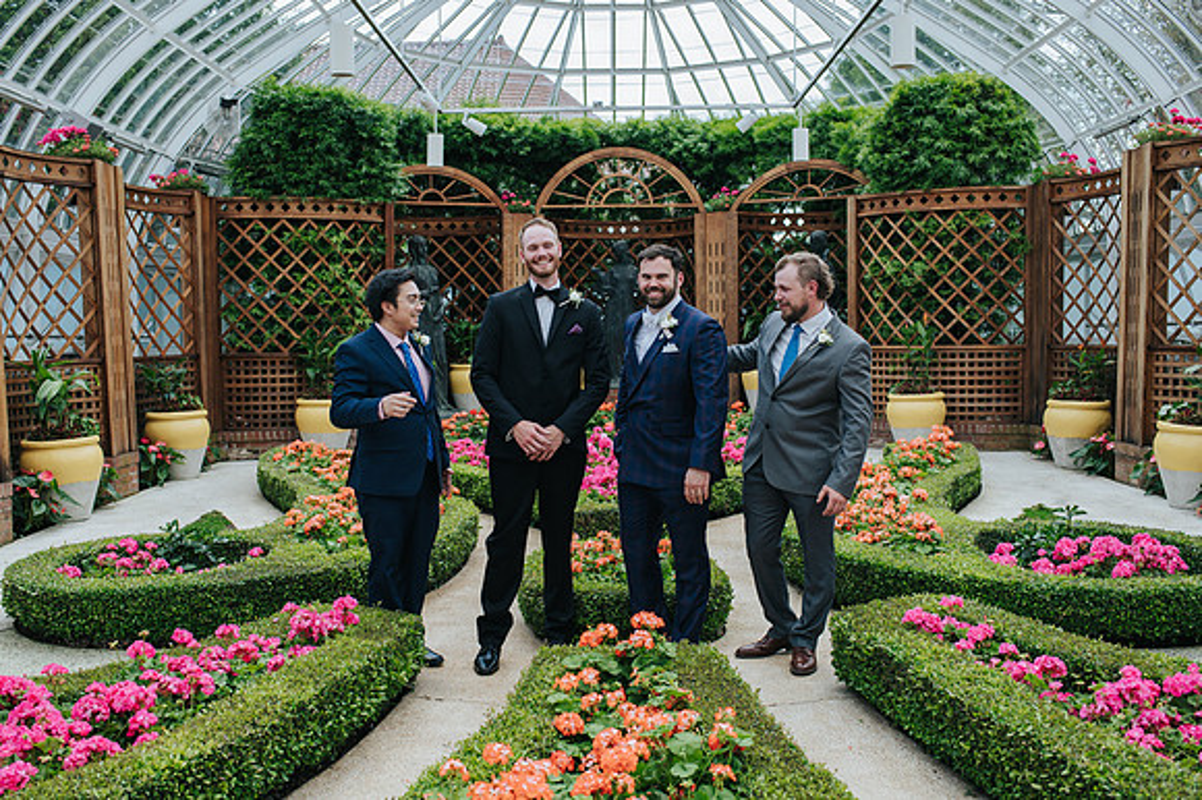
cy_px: 400
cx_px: 576
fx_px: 1240
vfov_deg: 35.8
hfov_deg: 51.7
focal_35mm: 37
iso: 500
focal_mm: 35
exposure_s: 1/1250
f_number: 3.5
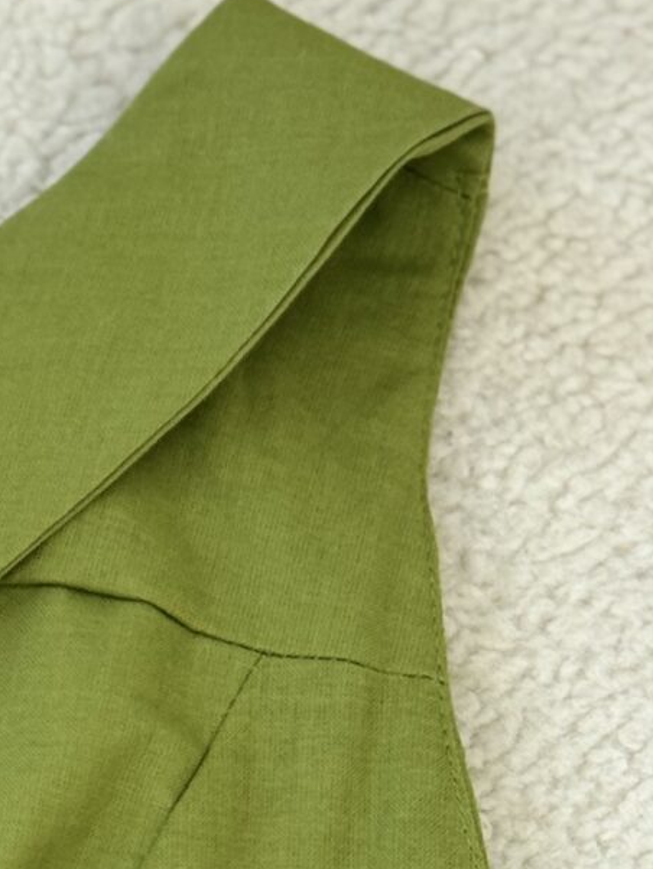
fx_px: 5127
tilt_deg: -63.8
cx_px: -582
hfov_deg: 7.1
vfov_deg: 9.7
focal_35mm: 204
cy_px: 605
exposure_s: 1/123
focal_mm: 6.76
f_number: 1.78
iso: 50
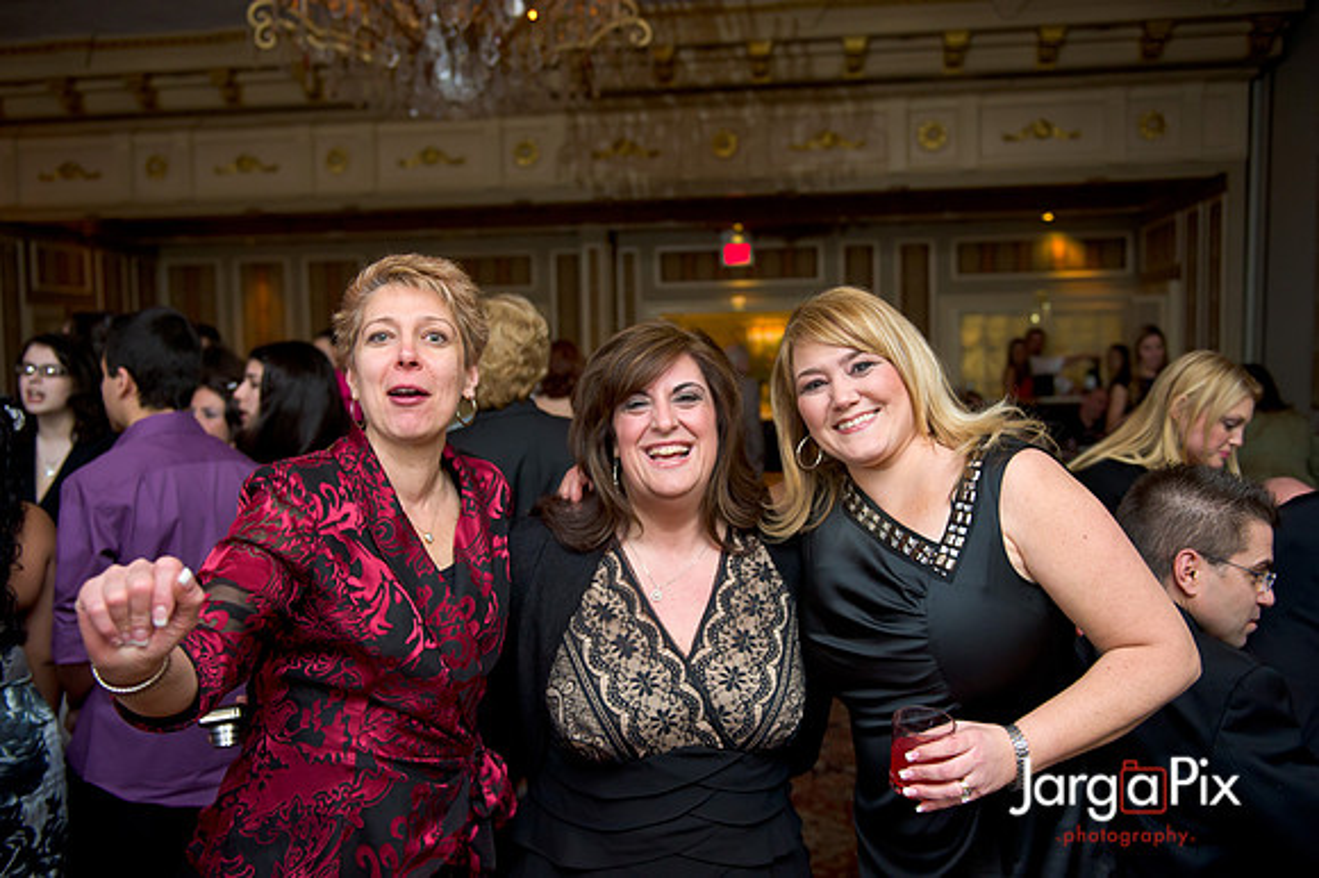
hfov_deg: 58.7
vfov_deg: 41.1
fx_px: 1172
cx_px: 660
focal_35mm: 32
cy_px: 439
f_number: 3.2
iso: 1600
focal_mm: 32
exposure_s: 1/125
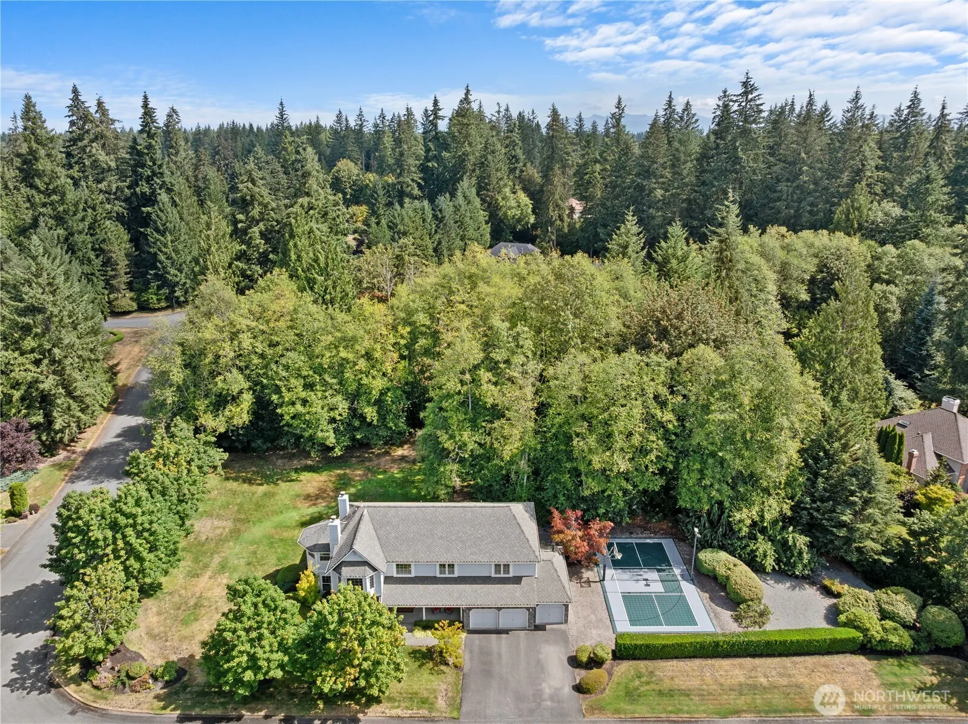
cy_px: 362
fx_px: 671
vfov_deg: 56.7
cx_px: 484
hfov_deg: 71.6
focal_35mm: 24
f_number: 2.8
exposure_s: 1/800
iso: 170
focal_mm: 12.29
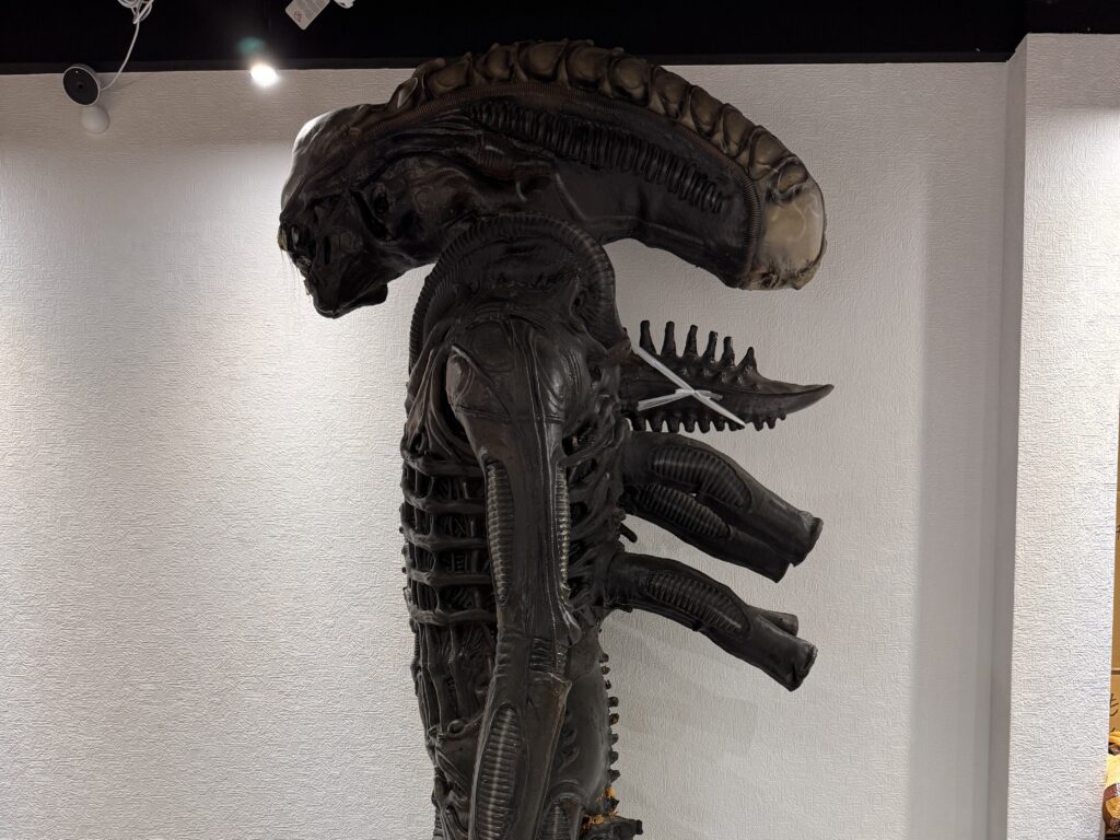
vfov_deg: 56.8
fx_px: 777
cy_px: 420
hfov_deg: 71.6
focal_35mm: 24
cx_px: 560
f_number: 1.78
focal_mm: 6.76
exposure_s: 1/100
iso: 160
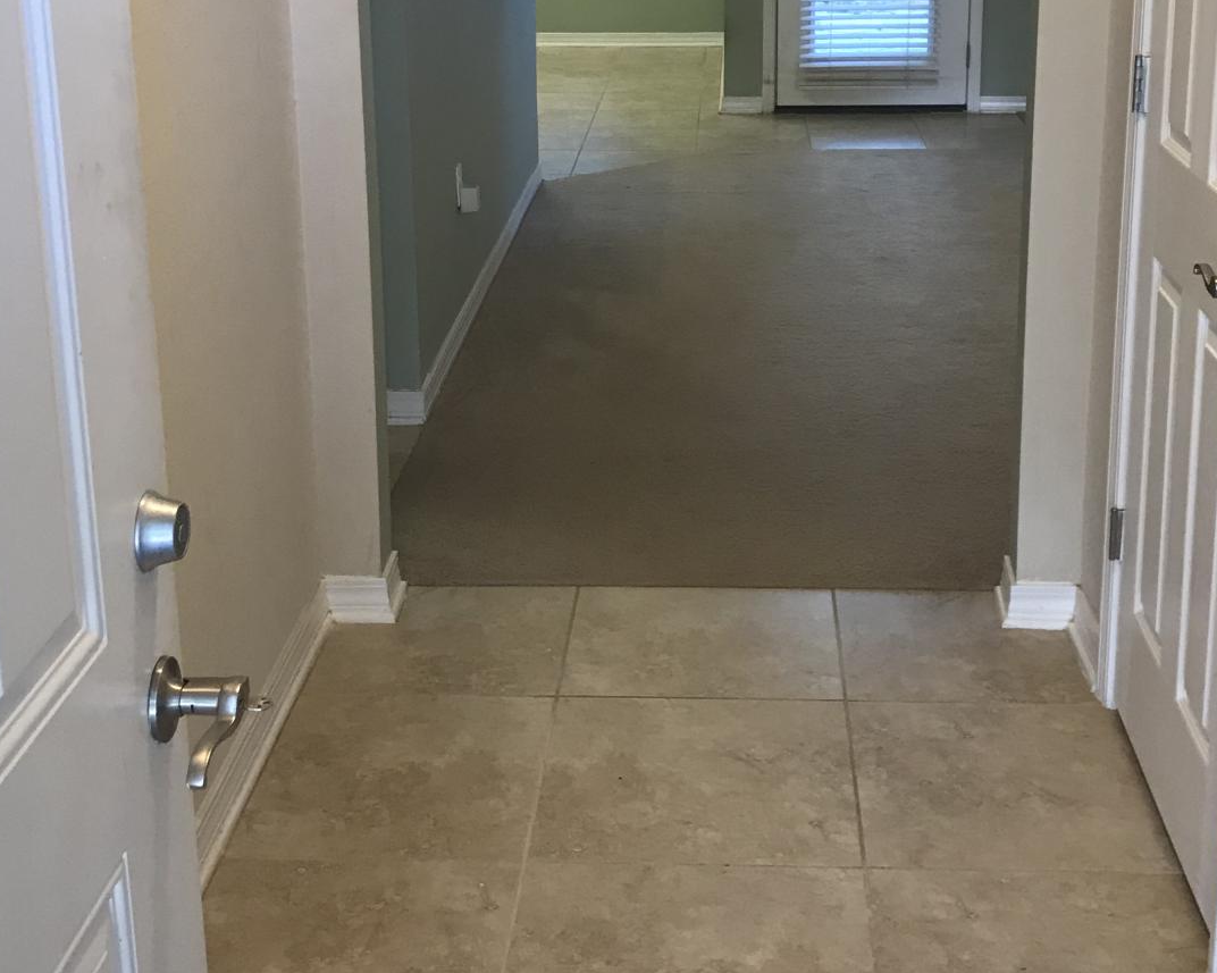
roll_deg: +0.1
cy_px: 257
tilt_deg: -13.0
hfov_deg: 36.6
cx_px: 679
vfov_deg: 29.3
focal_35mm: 51
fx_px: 1836
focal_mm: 3.99
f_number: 1.8
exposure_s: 1/20
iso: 40
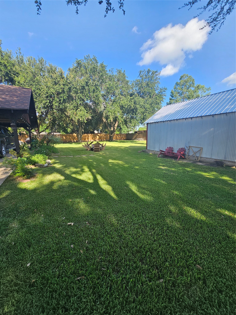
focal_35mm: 13
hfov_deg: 89.9
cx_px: 118
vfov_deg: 106.2
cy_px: 158
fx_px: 118
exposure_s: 1/563
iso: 50
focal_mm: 2.2
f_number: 2.2
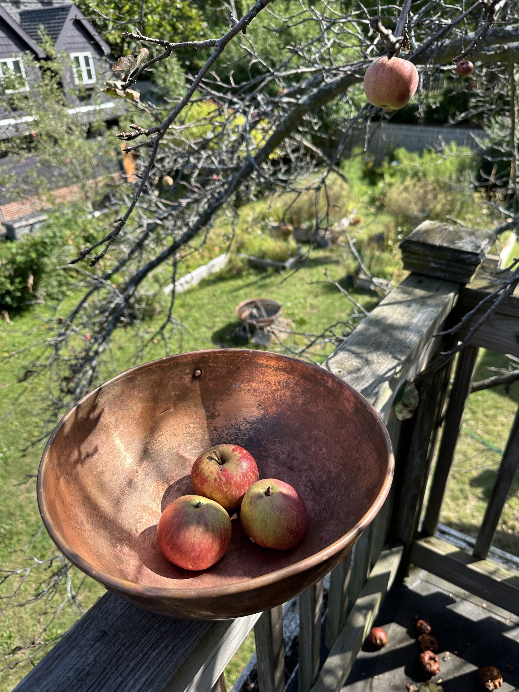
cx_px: 260
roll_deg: +2.9
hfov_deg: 56.8
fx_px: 480
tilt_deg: -32.2
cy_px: 346
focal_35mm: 24
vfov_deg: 71.6
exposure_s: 1/1241
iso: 80
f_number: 1.78
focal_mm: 6.86
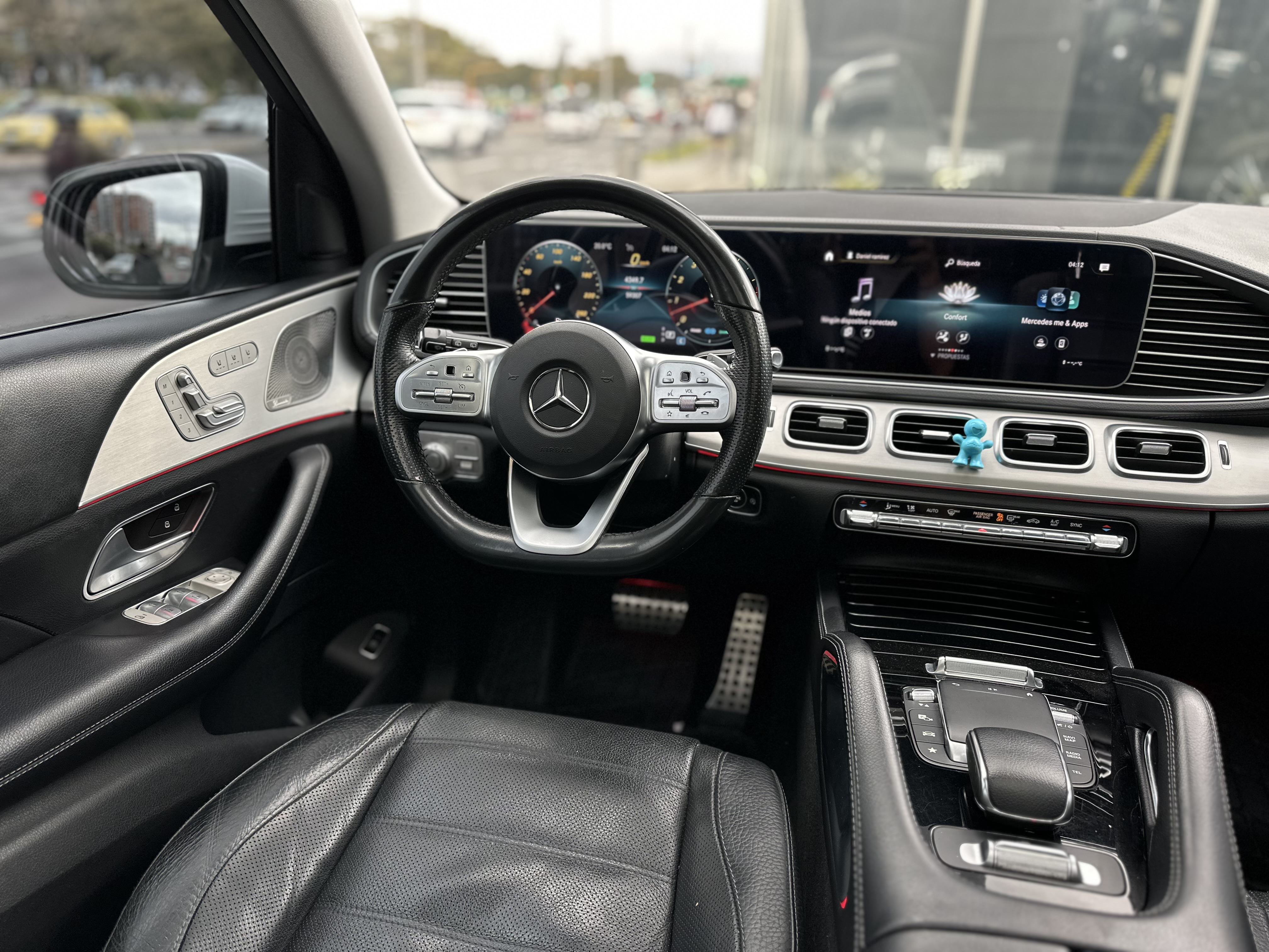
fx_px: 880
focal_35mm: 24
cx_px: 634
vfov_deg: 56.8
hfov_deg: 71.6
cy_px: 476
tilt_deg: -22.4
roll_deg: -1.9
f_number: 1.78
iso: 80
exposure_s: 1/105
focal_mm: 6.86
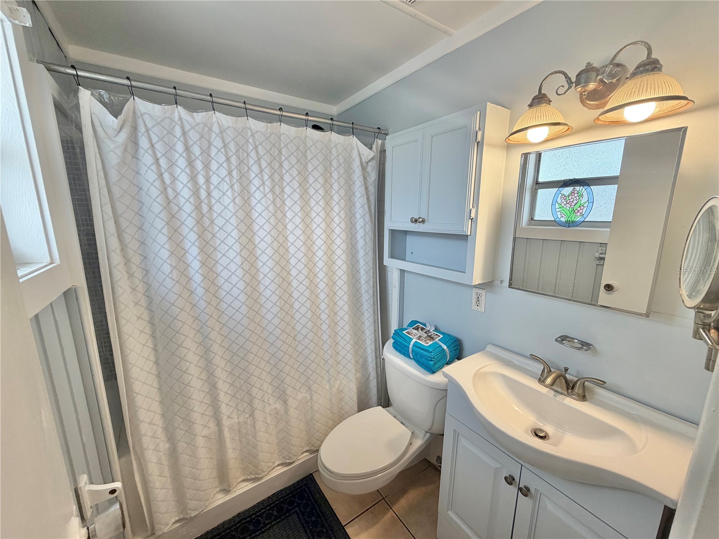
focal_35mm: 14
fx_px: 291
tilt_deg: -11.7
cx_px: 360
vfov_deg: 85.7
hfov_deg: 102.1
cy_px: 270
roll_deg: +0.3
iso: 100
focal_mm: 2.22
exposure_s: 1/120
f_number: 2.2
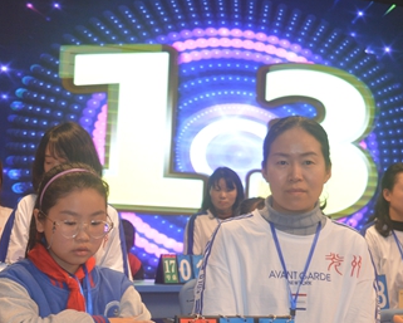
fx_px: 1002
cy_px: 192
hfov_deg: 22.4
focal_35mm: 84
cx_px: 75
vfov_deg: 18.3
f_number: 4
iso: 400
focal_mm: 24
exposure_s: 1/80
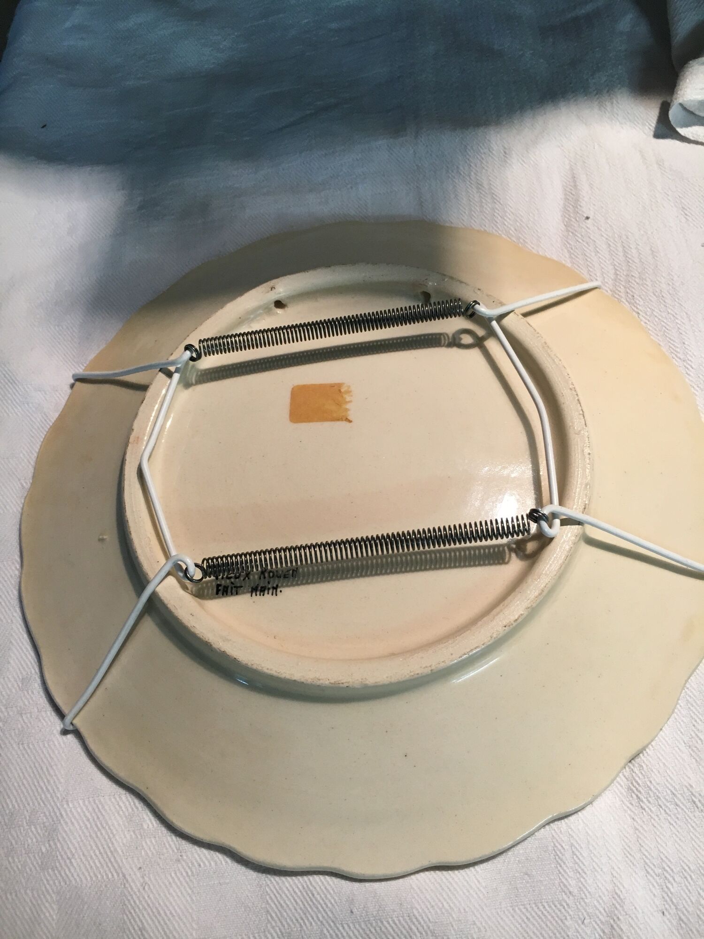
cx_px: 352
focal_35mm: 29
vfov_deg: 61.7
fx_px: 786
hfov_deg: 48.2
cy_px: 470
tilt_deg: -65.4
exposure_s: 1/33
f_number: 2.2
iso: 50
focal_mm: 4.15
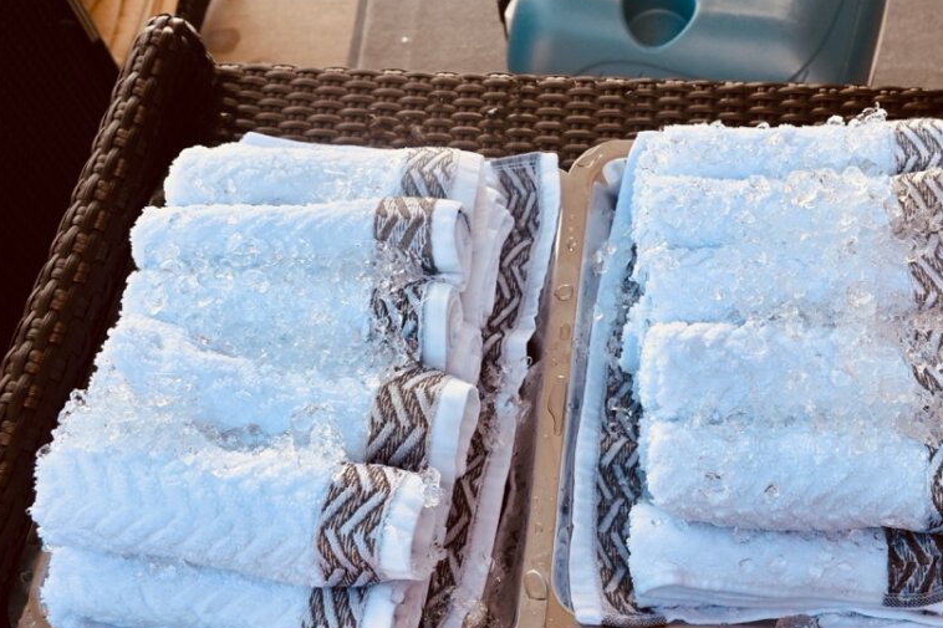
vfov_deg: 35.0
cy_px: 347
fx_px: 995
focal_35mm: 38
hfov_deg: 50.2
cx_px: 591
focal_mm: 16
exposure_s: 1/80
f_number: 5.6
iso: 100
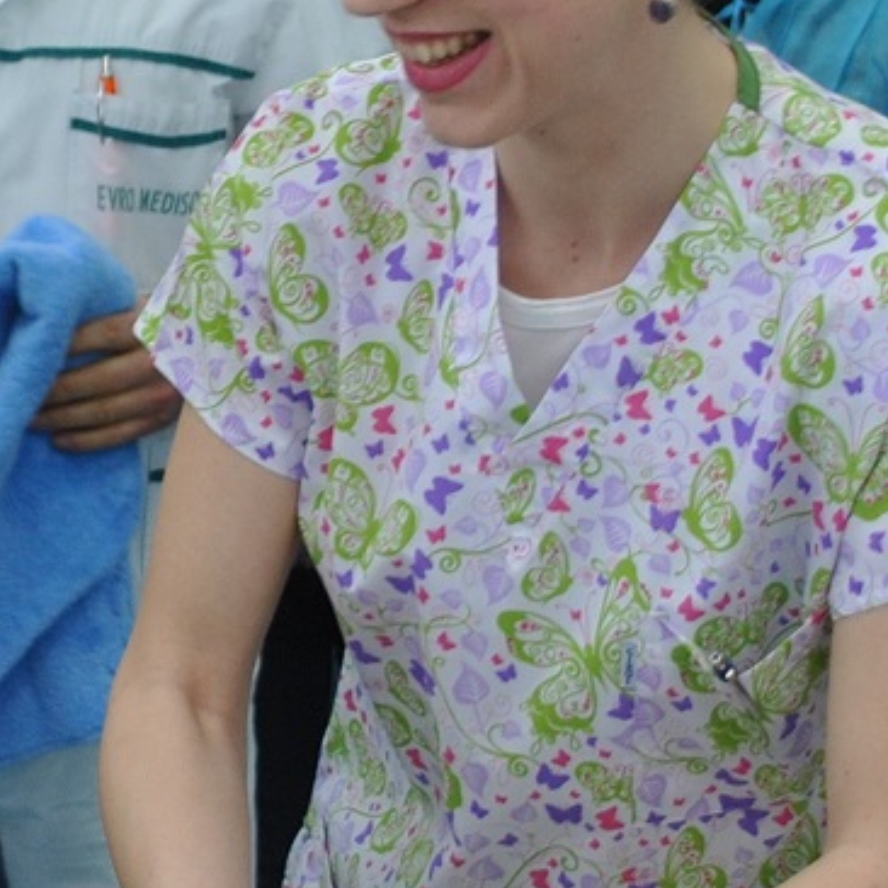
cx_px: -78
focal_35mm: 162
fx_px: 4702
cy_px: 235
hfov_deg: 10.7
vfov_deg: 10.8
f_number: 4
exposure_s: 1/60
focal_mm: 24
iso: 200
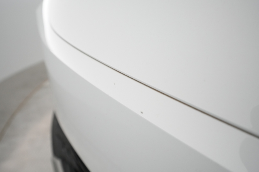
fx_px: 201
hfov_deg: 65.5
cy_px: 86
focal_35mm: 28
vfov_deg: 46.4
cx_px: 130
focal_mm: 28
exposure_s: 1/100
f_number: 5.6
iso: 3200
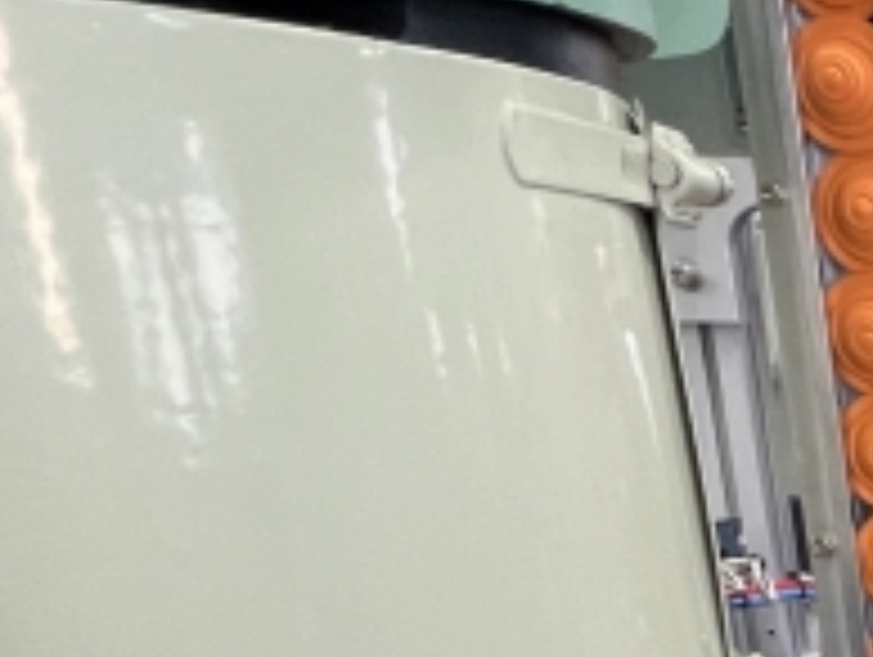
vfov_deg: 18.9
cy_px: 1035
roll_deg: -1.3
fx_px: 1692
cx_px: 1584
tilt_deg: -21.8
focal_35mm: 67
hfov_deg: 20.3
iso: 250
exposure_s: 1/63
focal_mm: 1.57
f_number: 1.8
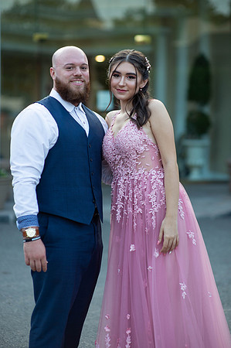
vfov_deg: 23.9
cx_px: 116
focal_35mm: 85
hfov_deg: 16.0
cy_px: 174
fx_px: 820
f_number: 2
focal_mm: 85
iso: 250
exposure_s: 1/800
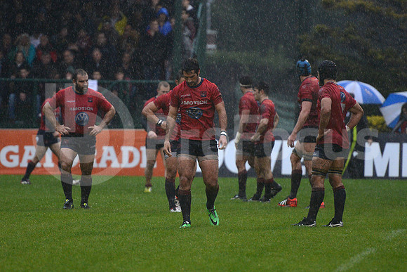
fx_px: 3053
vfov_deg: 5.1
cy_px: 136
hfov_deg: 7.6
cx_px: 204
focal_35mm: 270
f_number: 4
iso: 4000
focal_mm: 270
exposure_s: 1/500
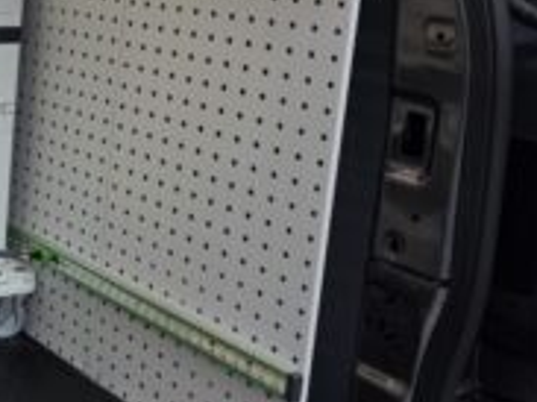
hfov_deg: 26.0
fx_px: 977
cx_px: -173
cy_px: 107
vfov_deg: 23.1
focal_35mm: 63
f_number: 1.7
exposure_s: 1/180
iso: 50
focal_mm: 6.3
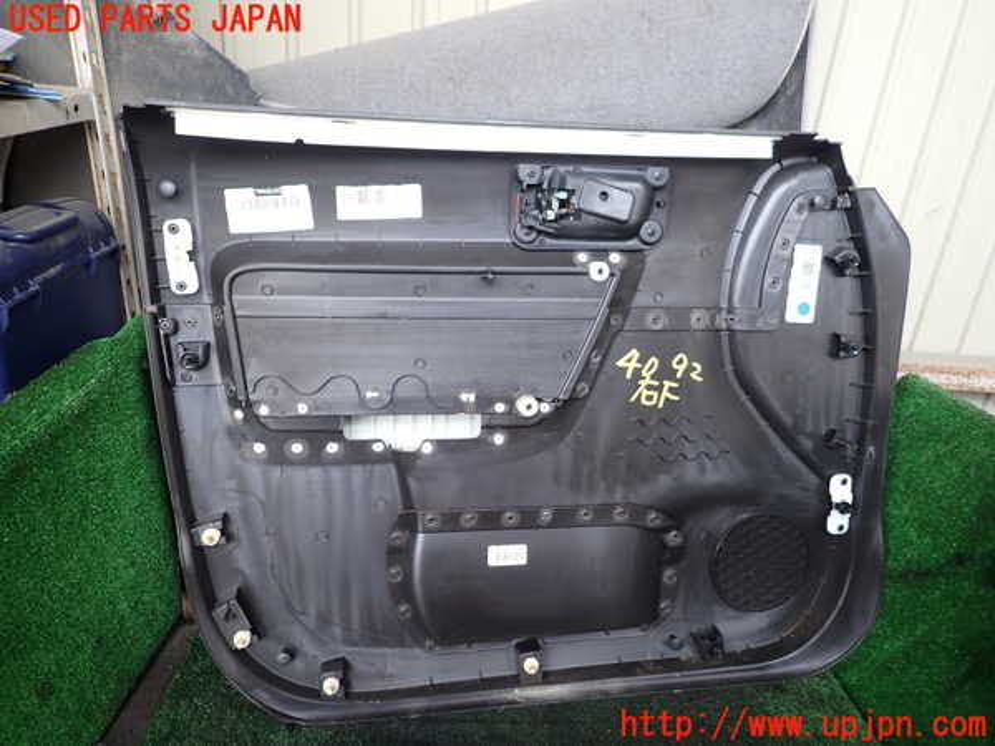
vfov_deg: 54.9
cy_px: 373
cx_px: 498
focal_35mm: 25
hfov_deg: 69.4
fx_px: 719
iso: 100
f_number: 2
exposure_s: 1/80
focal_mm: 4.5
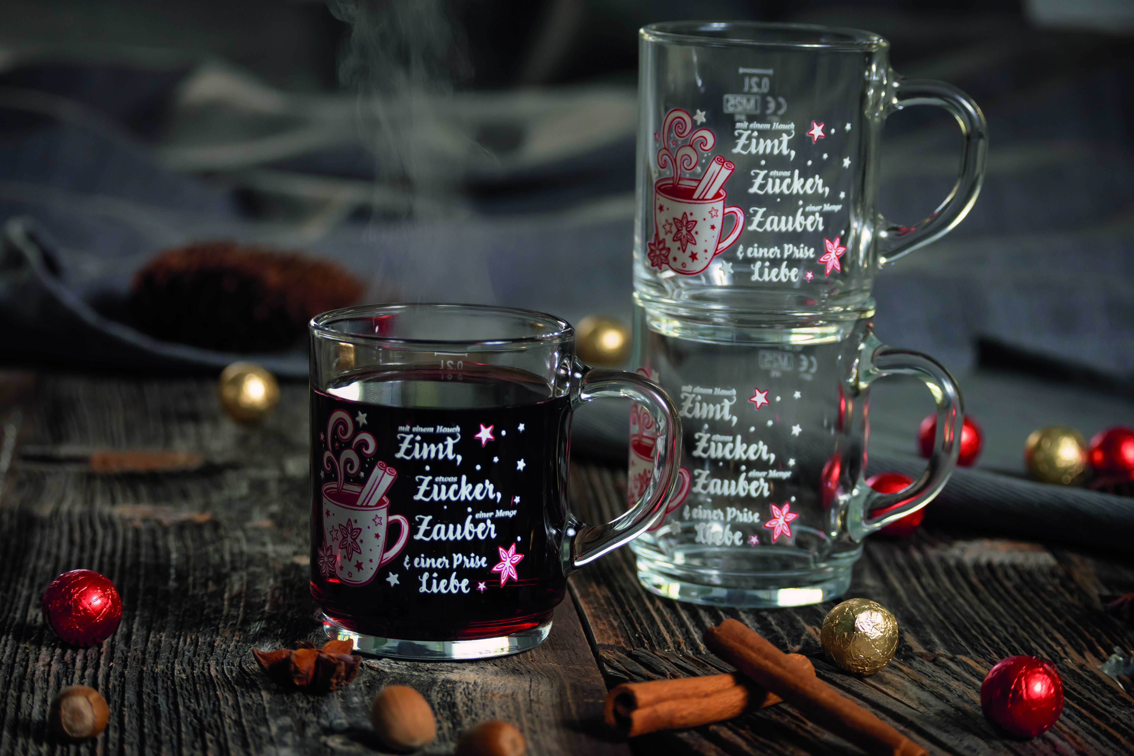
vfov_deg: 11.9
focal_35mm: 116
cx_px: 567
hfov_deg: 17.7
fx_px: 3638
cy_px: 378
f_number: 5.6
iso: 200
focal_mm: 77
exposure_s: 1/125
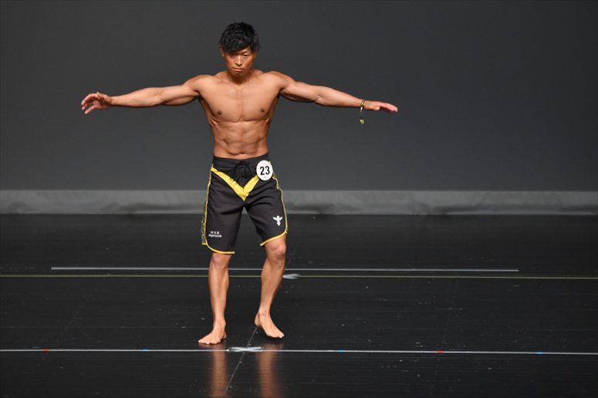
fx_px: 5728
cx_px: 299
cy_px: 199
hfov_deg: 6.0
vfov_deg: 4.0
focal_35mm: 345
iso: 2000
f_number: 5.6
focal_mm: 230
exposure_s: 1/400
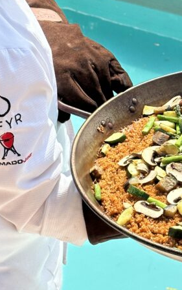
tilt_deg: -14.9
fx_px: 920
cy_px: 78
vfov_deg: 17.9
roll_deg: -3.6
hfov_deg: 11.2
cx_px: 174
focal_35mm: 116
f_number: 1.78
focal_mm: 6.86
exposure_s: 1/5556
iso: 64
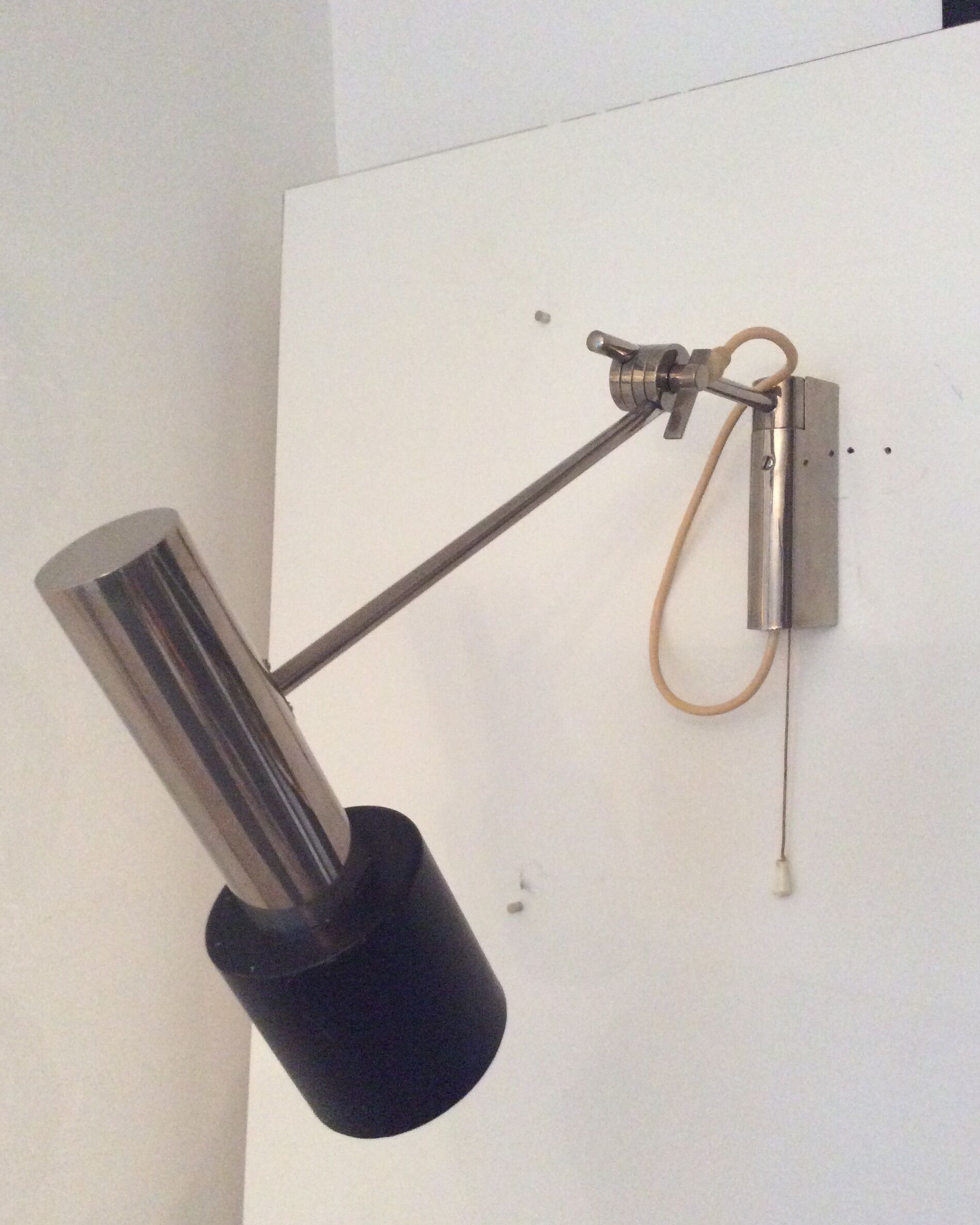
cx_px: 491
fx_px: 1233
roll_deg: +2.9
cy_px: 648
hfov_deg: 43.4
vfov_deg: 52.8
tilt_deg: -8.0
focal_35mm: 34
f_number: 2.4
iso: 320
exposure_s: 1/20
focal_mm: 3.3
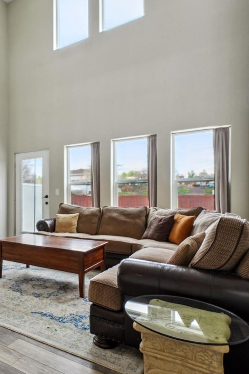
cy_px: 190
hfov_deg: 45.7
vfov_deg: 71.5
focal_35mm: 25
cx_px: 19
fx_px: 259
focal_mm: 16
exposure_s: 1/8
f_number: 11
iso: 400
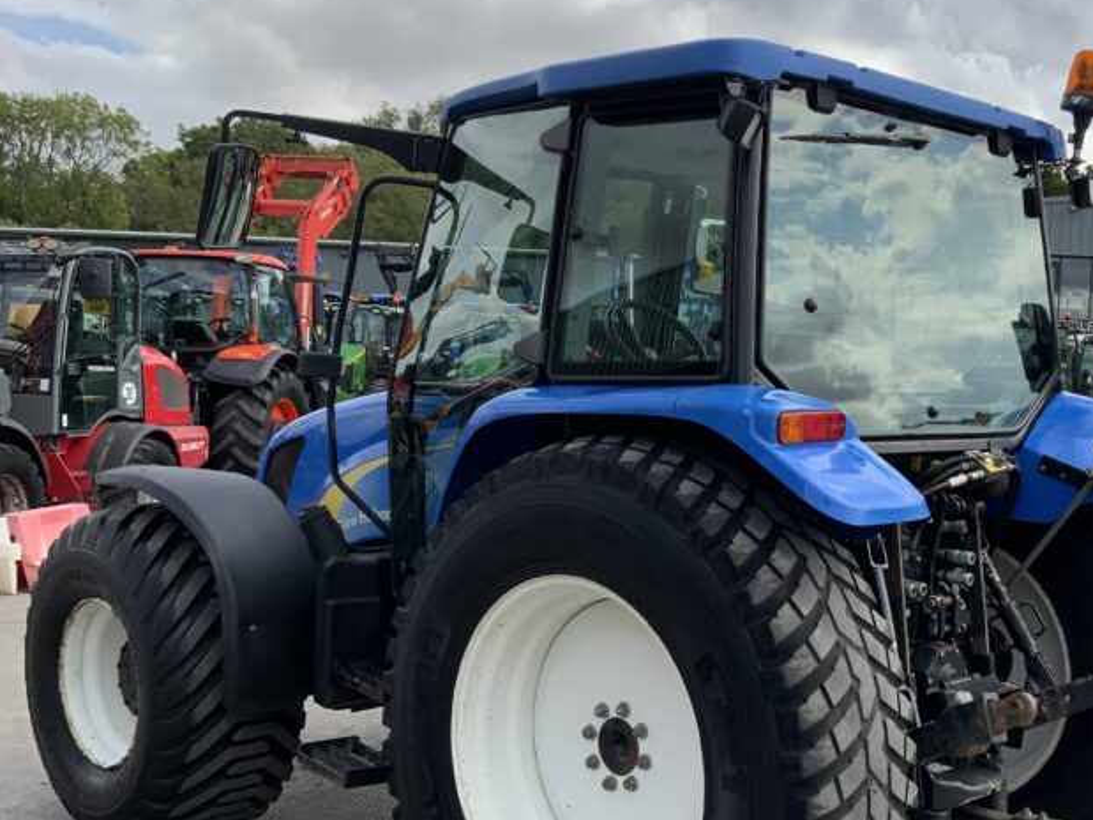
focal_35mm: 48
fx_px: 1515
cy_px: 511
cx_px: 761
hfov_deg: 39.0
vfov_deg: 30.1
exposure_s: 1/1015
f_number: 1.8
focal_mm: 3
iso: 16
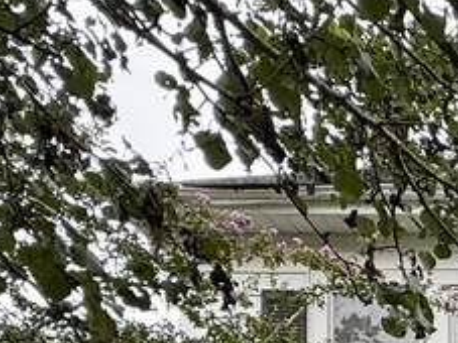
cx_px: 860
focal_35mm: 79
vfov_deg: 14.2
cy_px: 769
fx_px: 1045
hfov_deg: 18.4
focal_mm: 2.22
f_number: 2.2
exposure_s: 1/312
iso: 50
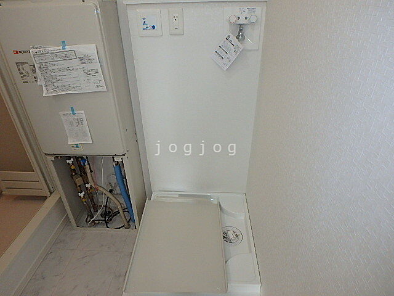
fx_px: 239
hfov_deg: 79.0
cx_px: 197
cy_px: 148
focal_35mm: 21
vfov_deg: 63.4
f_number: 3.5
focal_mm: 3.7
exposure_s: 1/50
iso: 200
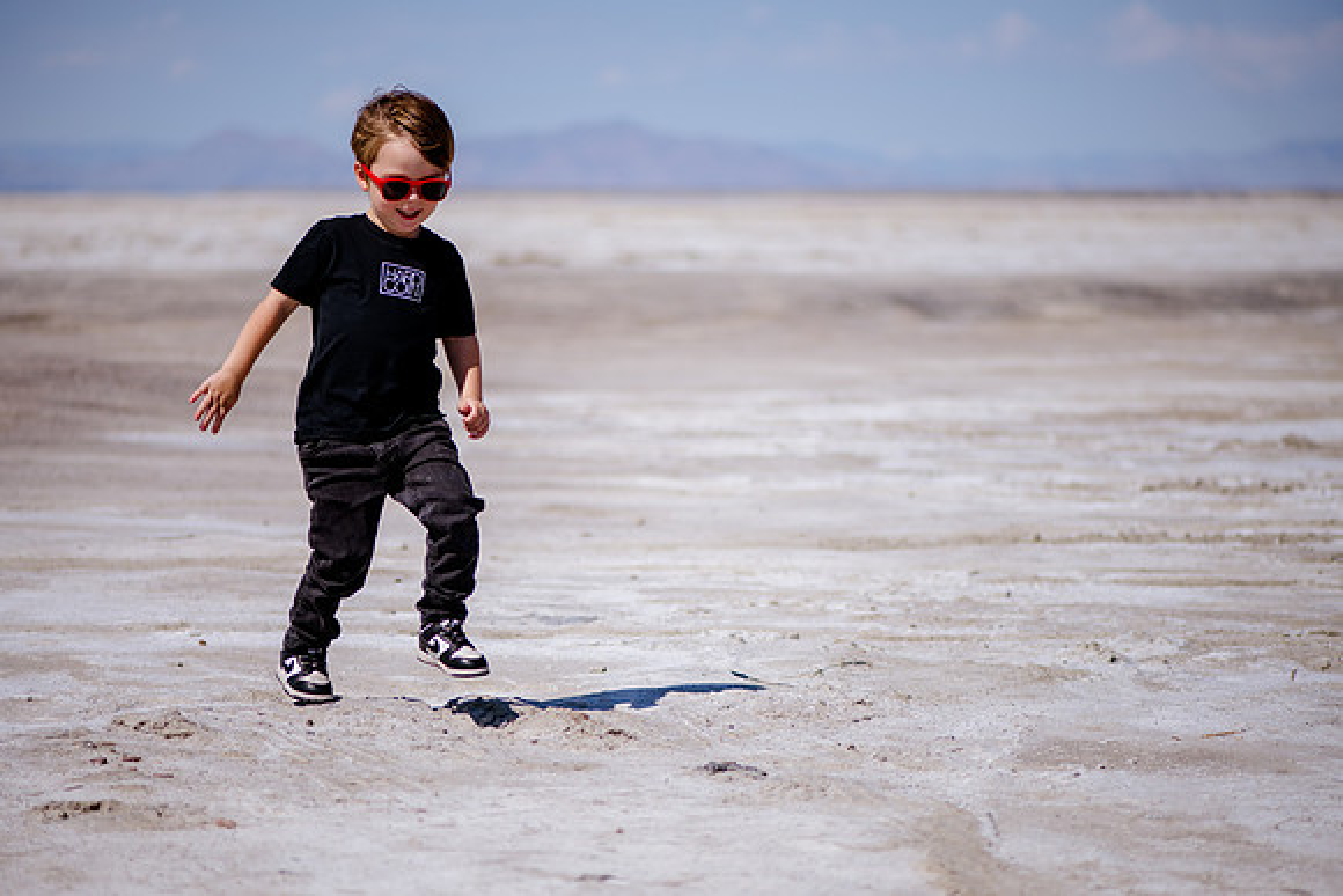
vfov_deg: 11.9
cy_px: 478
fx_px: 4287
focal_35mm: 115
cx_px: 635
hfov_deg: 17.8
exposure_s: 1/6400
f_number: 2.8
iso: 125
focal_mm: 105
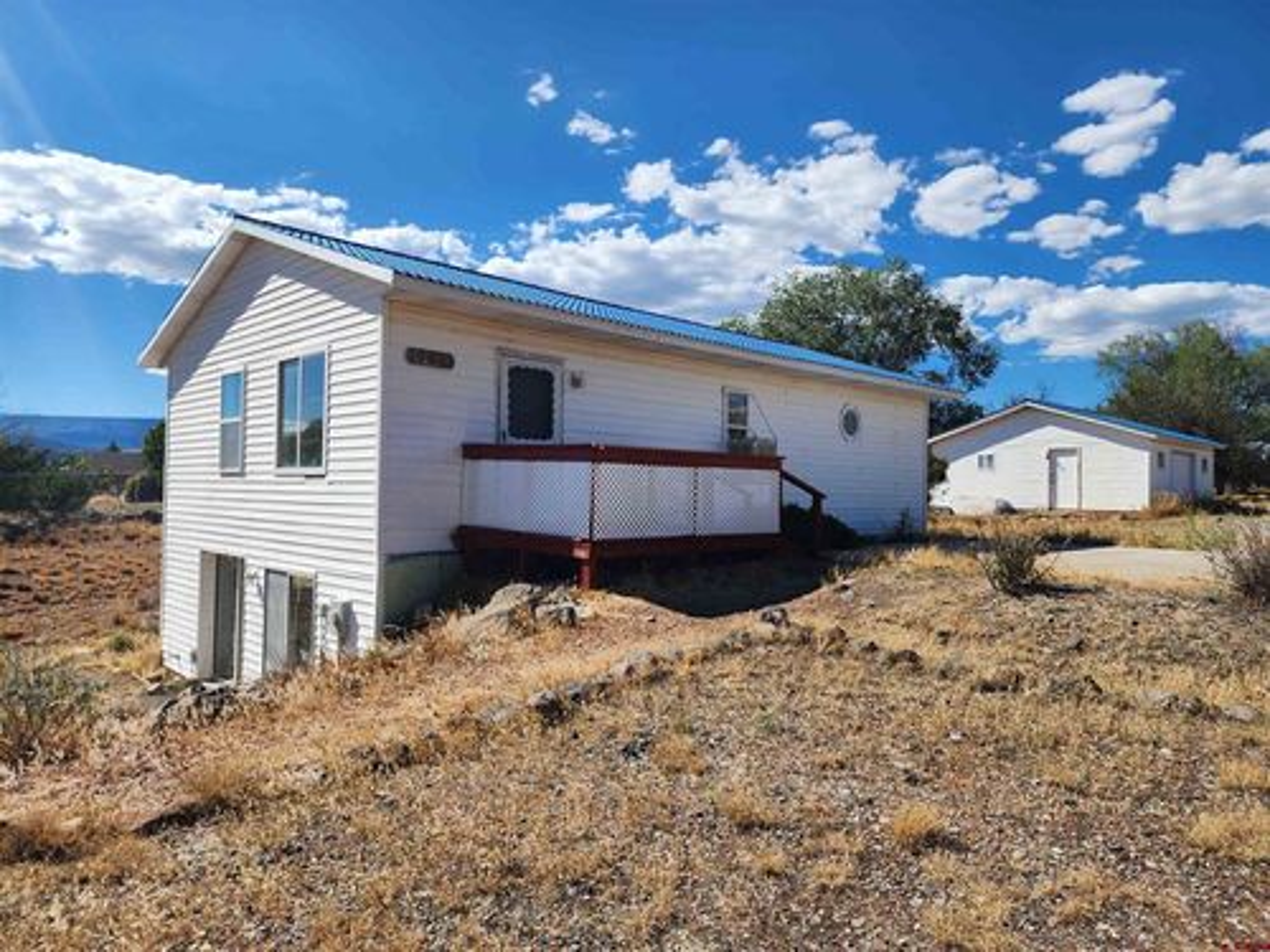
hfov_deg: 73.9
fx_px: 844
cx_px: 635
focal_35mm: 23
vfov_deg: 58.9
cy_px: 476
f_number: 1.8
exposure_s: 1/1262
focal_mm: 6.4
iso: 12
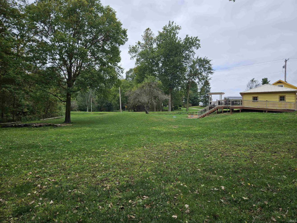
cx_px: 148
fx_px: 197
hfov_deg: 73.9
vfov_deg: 58.9
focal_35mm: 23
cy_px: 112
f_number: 1.8
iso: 25
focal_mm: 5.4
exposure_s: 1/1242
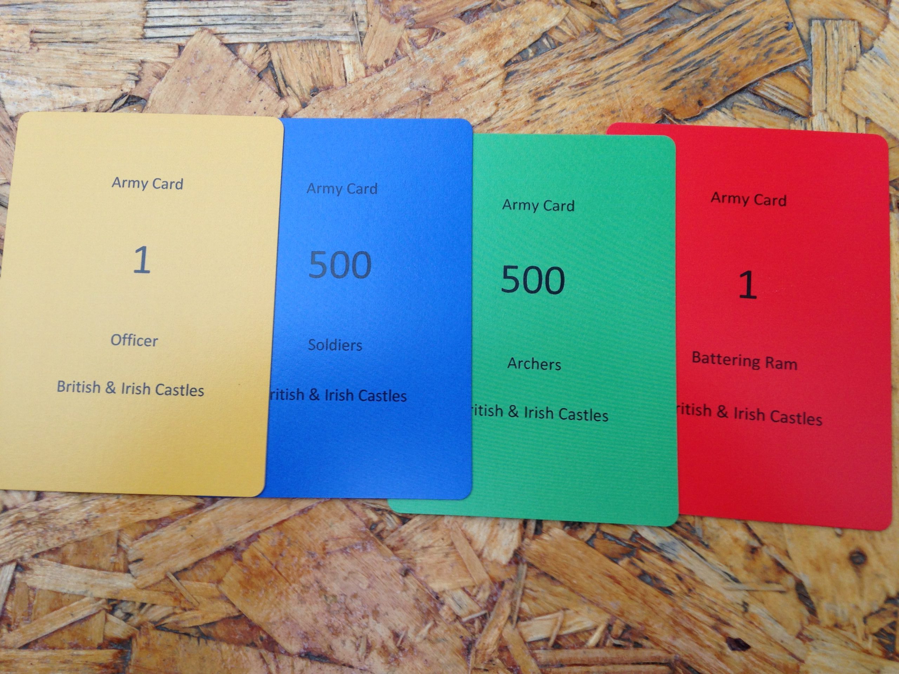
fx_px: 857
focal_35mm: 33
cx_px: 450
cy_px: 337
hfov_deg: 55.4
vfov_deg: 42.9
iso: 50
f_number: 2.4
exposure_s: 1/138
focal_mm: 4.12
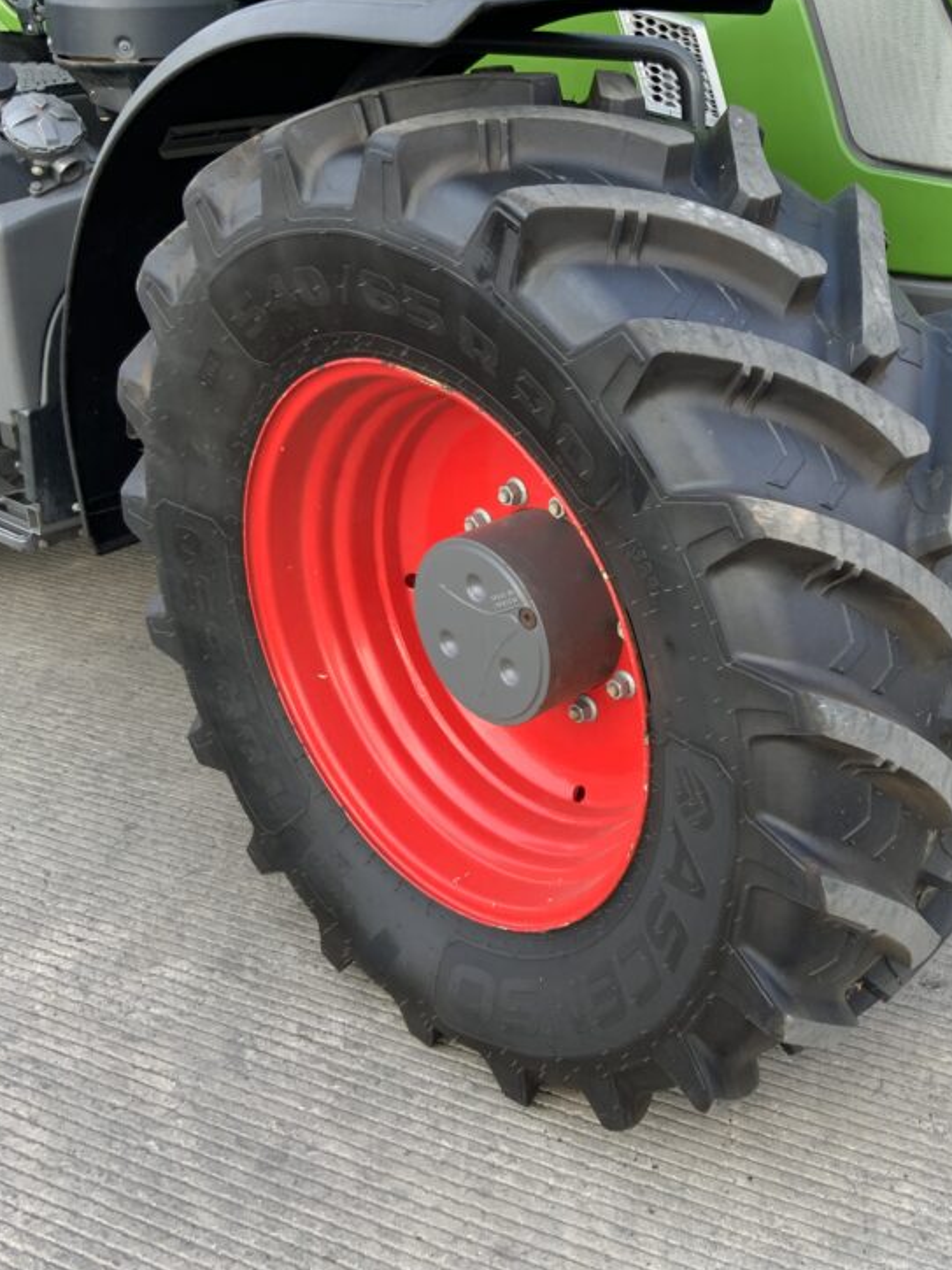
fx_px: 1503
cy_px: 610
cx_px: 689
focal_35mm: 41
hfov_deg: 34.5
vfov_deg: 45.8
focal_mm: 3
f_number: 1.8
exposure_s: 1/132
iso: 16
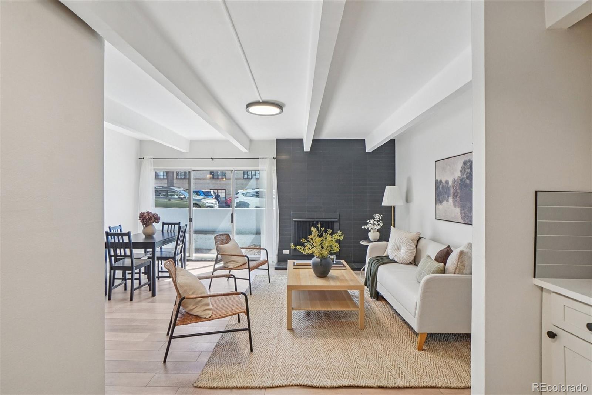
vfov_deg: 67.4
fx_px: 296
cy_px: 198
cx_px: 296
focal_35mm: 18
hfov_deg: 90.0
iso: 400
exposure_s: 1/30
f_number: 8
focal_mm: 12
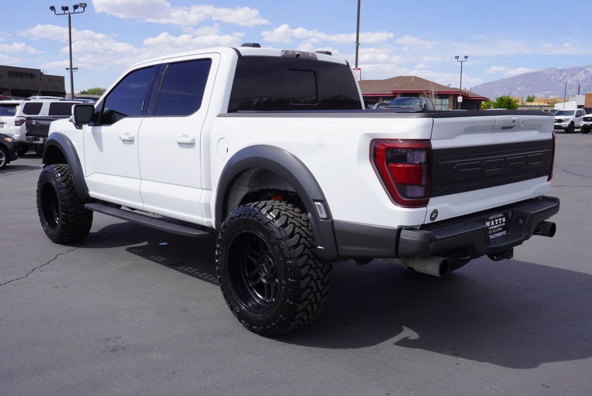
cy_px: 198
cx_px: 296
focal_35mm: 34
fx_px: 568
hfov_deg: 55.1
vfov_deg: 38.4
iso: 100
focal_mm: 23
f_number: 10
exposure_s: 1/200
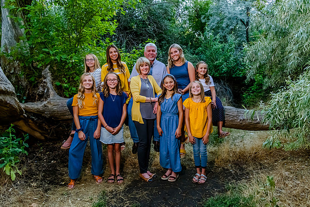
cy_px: 100
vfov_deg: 51.0
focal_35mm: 25
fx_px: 217
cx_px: 160
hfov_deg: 71.1
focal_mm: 24
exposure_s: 1/320
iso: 4000
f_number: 9
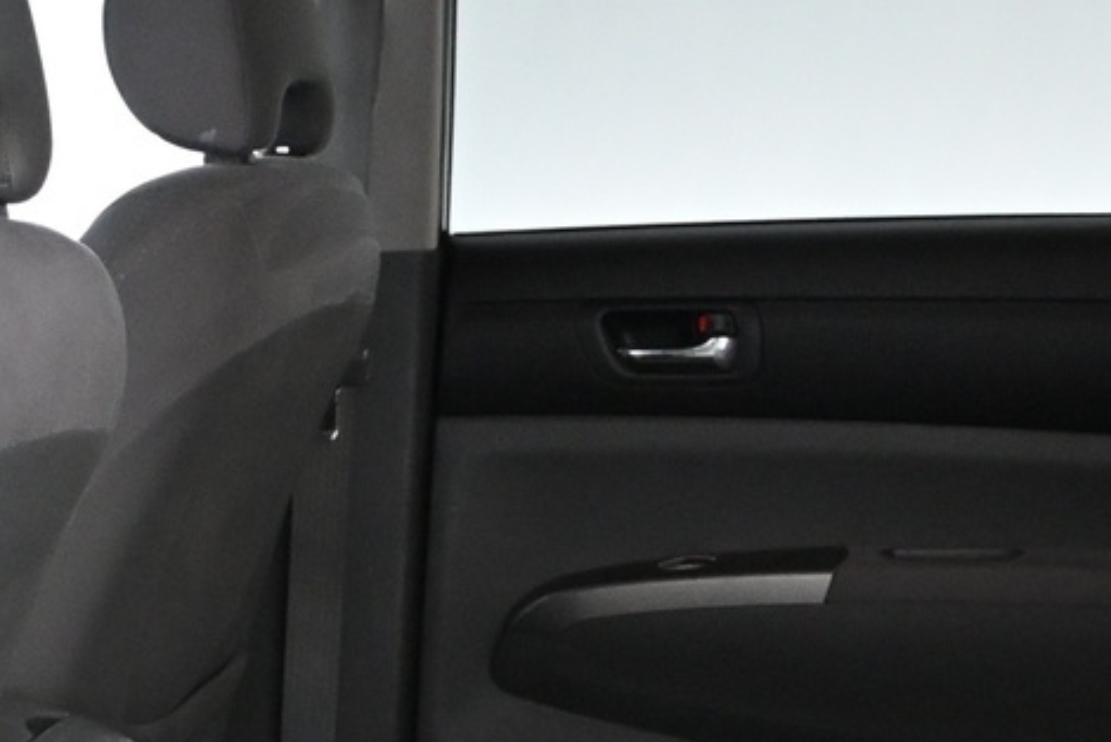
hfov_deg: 13.0
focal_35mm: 158
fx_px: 4866
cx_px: 875
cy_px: 839
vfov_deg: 8.6
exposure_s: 1/60
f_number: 4.8
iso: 3200
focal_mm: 30.5
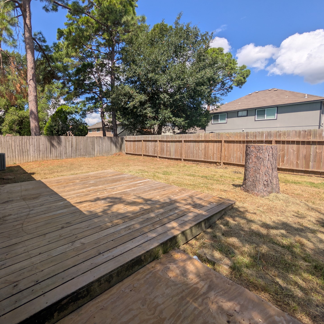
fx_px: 159
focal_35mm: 15
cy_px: 153
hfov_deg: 89.4
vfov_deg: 91.0
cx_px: 123
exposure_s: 1/2967
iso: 49
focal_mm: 2.02
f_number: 1.7
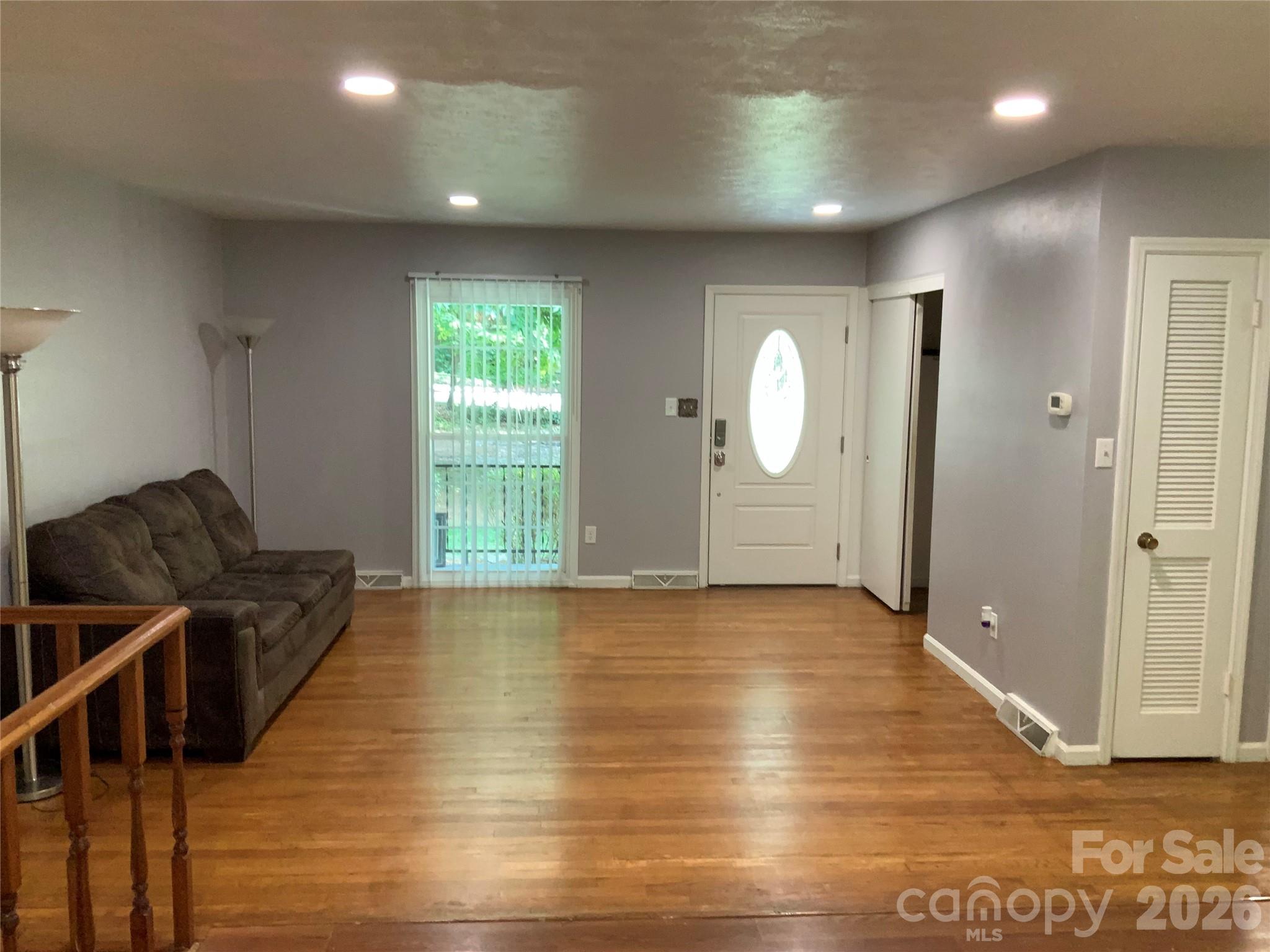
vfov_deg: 48.2
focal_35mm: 29
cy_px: 476
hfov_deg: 61.7
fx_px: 1064
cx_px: 635
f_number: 1.8
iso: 125
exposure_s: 1/60
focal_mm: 3
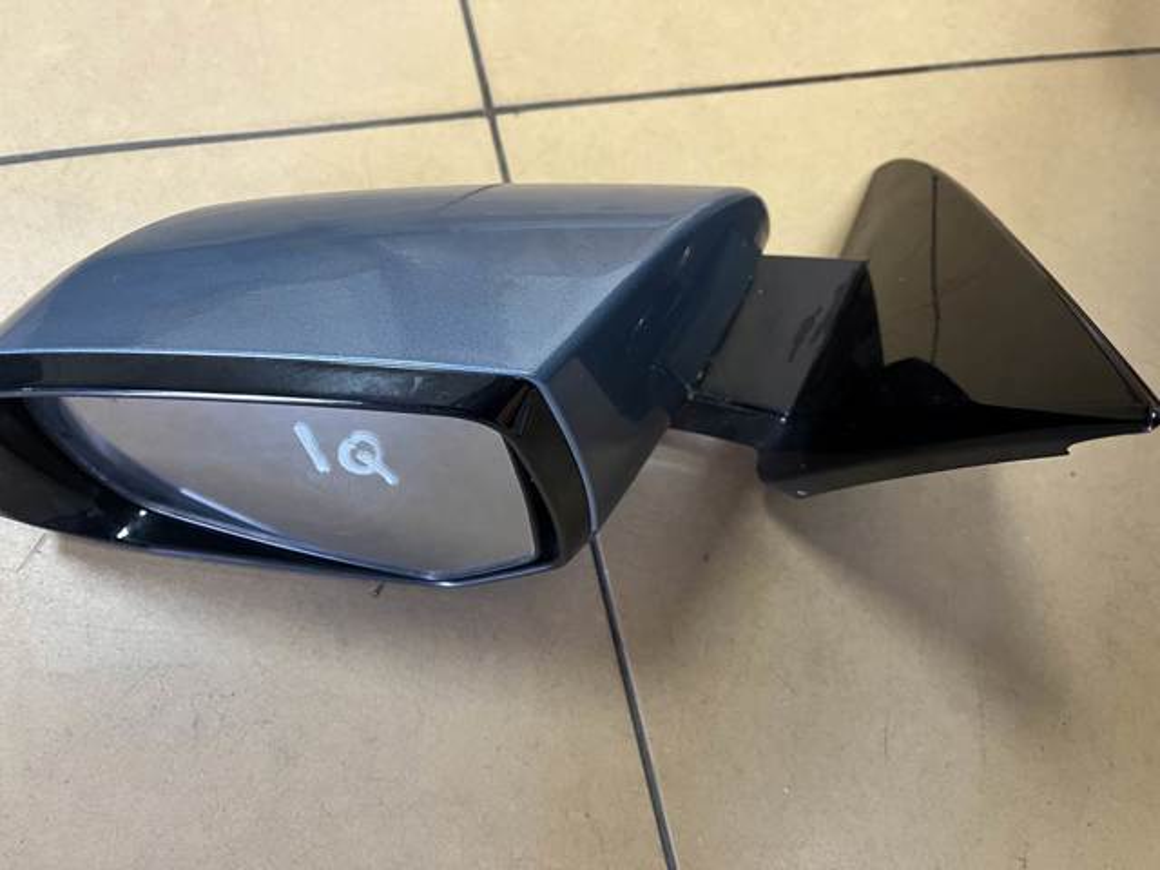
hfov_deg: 67.3
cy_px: 435
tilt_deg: -69.8
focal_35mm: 26
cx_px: 580
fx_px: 871
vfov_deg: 53.1
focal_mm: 5.1
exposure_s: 1/50
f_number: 1.6
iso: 200
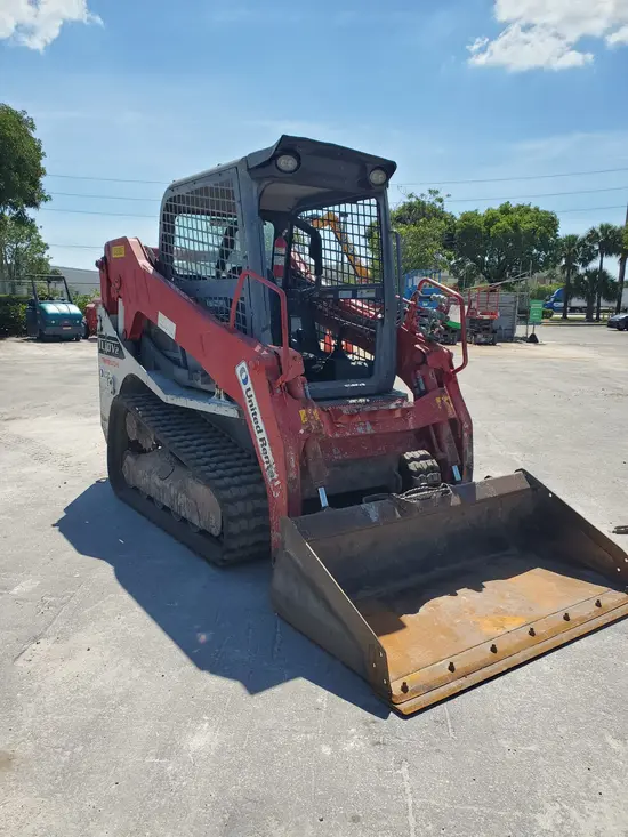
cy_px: 418
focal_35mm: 26
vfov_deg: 67.3
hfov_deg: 53.1
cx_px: 314
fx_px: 629
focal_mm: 4.3
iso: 50
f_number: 2.4
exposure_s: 1/1353
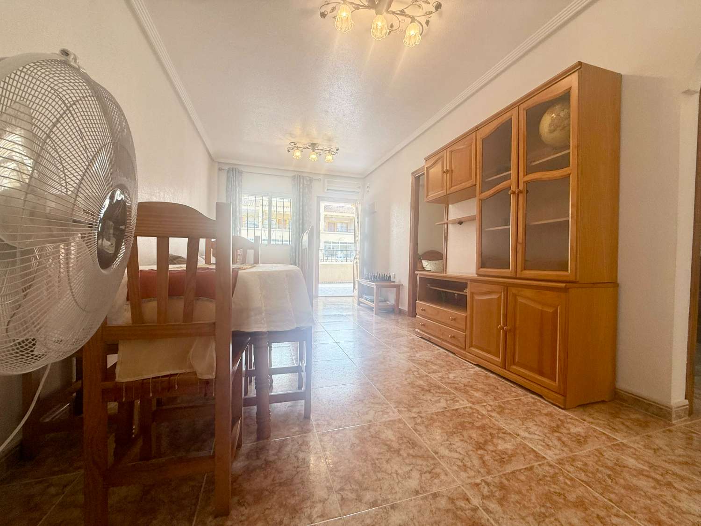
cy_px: 263
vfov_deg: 85.7
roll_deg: -1.4
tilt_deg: -0.3
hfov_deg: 102.1
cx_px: 350
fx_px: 284
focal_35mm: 14
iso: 50
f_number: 2.2
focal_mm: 2.22
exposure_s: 1/102
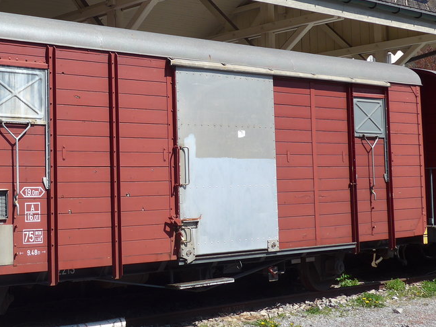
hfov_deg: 29.8
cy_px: 125
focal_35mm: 63
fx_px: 794
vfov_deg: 23.2
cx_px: 73
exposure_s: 1/1000
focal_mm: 7
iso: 80
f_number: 2.8
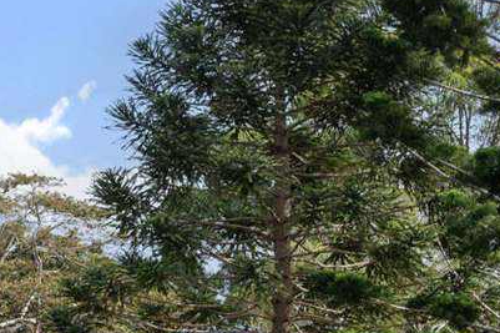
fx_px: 1630
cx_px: -282
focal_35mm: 117
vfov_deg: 11.1
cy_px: 523
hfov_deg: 15.8
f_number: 6.3
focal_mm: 24.5
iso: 100
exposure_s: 1/320
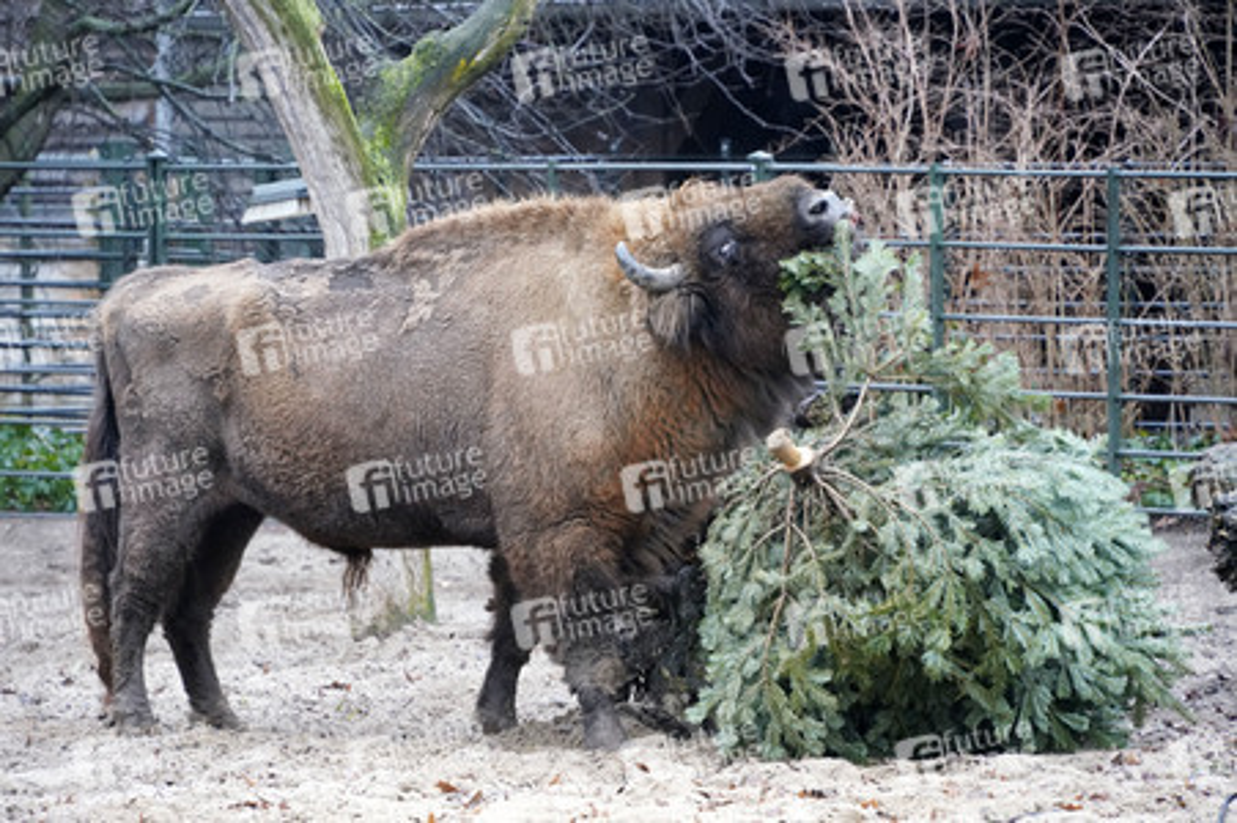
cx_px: 618
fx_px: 6867
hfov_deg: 10.3
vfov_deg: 6.9
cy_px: 412
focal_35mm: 200
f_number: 6.3
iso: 3200
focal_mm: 200
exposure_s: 1/160
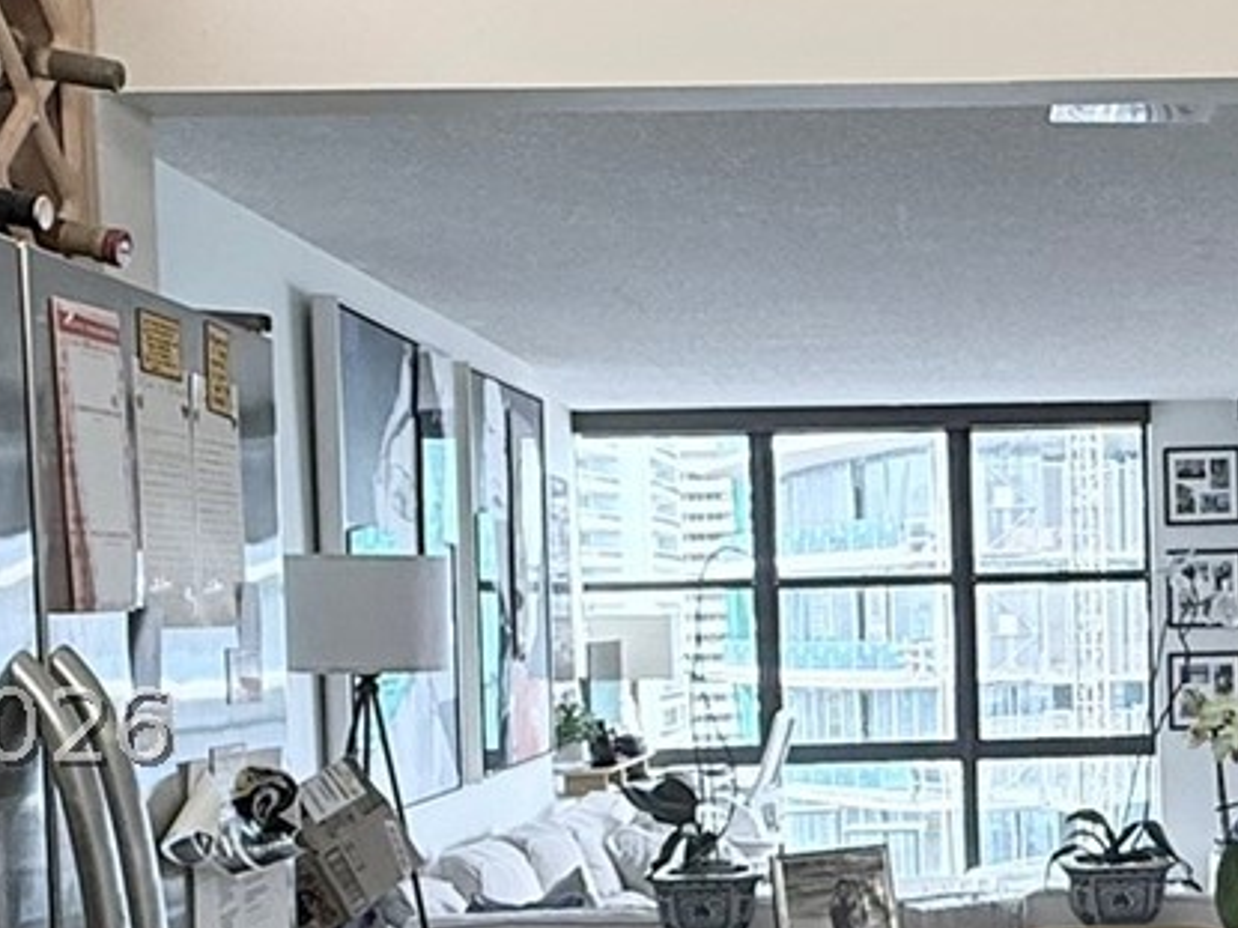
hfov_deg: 33.9
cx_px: 1086
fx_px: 1931
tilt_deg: -3.5
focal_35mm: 54
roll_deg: +2.0
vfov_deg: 26.6
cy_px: 725
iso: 160
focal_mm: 2.22
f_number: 2.2
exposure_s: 1/120
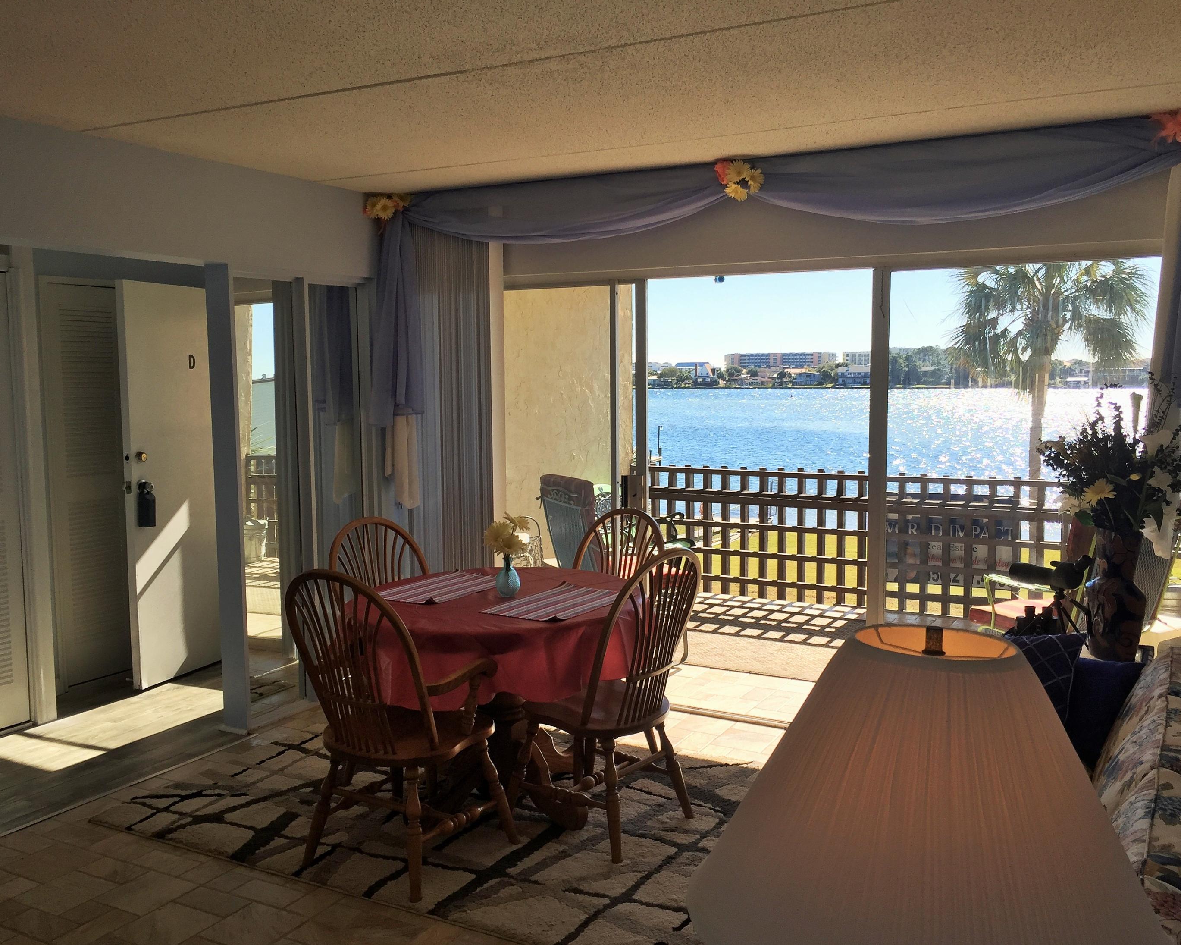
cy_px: 482
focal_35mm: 31
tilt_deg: -5.7
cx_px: 585
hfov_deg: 57.2
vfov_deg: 47.1
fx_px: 1084
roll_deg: +0.1
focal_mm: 4.15
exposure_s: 1/898
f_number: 2.2
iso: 32
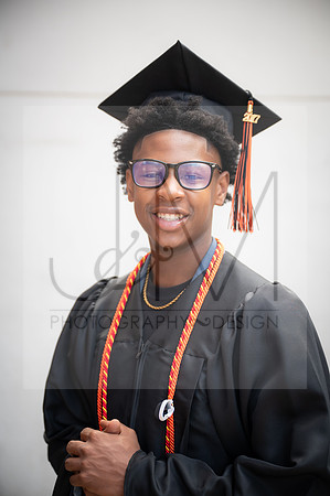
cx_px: 165
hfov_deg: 24.6
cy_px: 248
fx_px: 758
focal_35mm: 55
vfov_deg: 36.3
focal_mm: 55
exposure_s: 1/250
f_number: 2.8
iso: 200
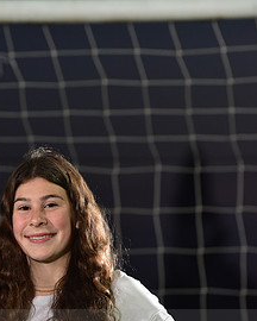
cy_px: 326
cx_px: 28
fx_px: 3832
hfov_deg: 3.8
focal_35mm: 403
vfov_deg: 4.8
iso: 1250
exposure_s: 1/160
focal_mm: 200
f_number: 5
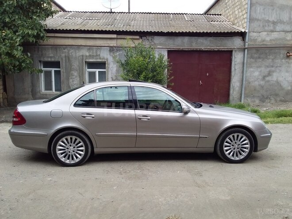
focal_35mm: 31
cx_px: 146
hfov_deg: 58.4
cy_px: 110
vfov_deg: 45.4
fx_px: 261
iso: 40
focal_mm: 3.3
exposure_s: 1/597
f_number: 2.2
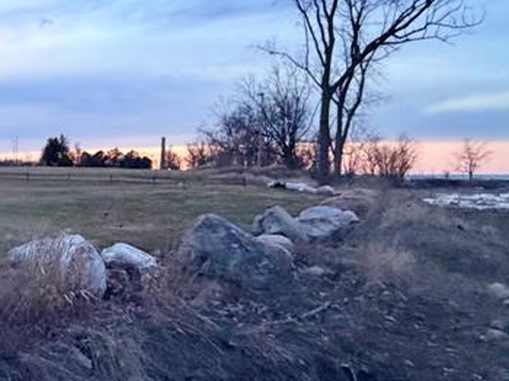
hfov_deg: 40.5
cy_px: 159
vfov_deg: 35.0
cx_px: 7
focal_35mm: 41
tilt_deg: +1.8
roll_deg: -0.9
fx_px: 602
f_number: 2.2
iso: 400
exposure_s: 1/60
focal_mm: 2.22
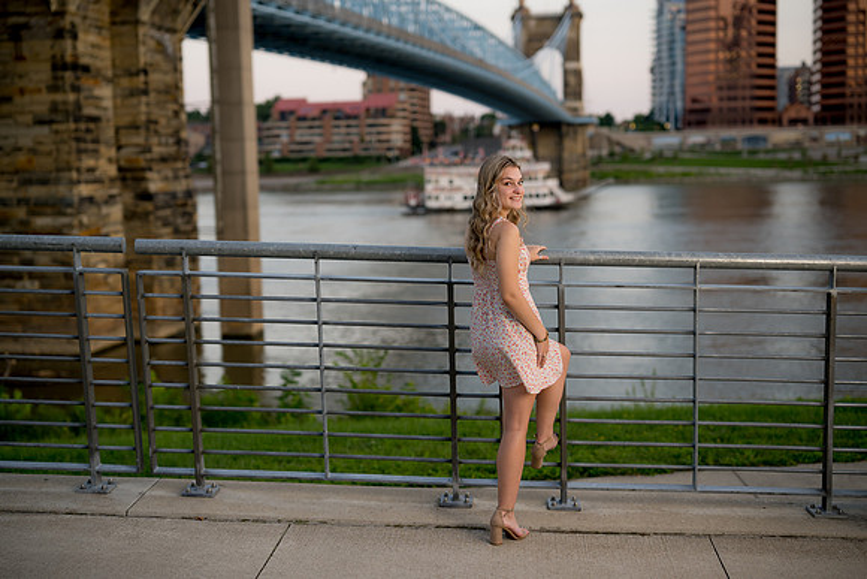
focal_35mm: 50
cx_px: 434
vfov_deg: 27.0
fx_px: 1204
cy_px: 290
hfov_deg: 39.6
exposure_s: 1/320
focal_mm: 50
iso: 125
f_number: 1.8
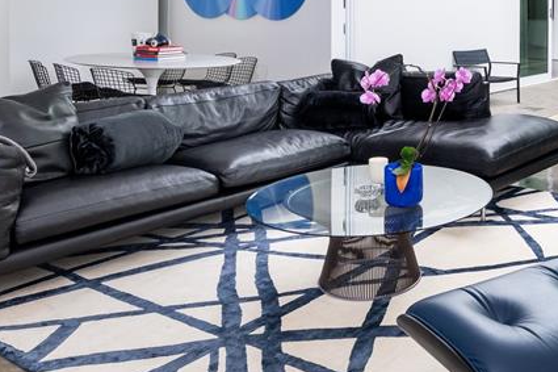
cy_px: 7
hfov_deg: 43.5
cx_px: 499
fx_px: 635
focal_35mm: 41
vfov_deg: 30.5
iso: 320
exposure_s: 1/10
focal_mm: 17
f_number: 9
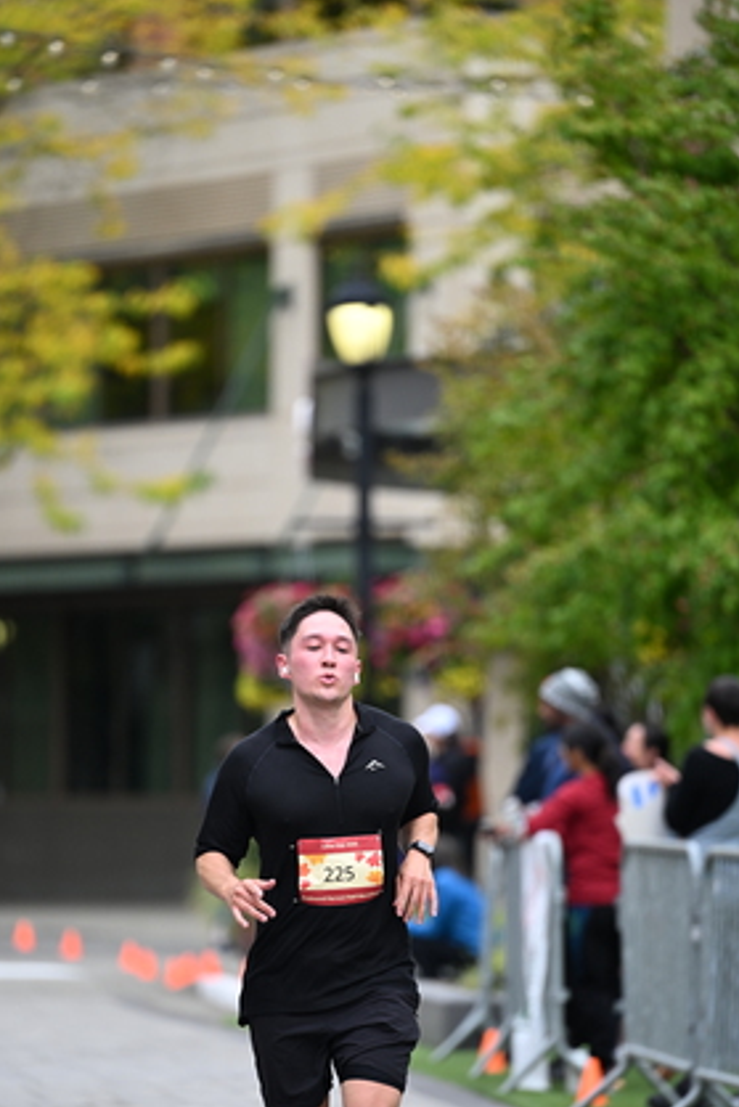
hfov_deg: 5.2
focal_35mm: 263
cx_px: 332
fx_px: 8091
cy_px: 699
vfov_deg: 7.8
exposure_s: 1/2000
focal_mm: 200
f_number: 2.8
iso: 640
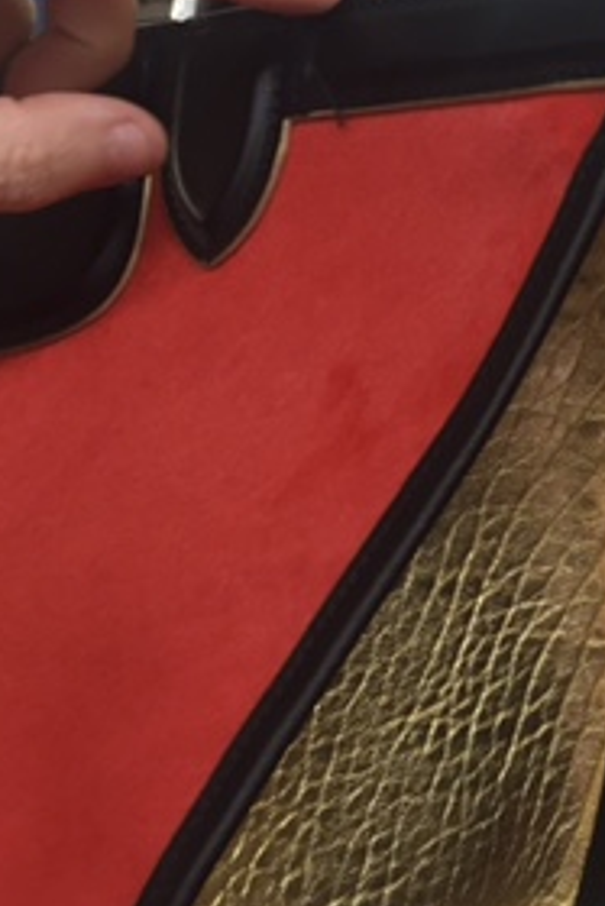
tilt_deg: -1.9
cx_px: 495
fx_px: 1737
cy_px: 398
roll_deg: +0.0
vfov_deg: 29.2
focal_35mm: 69
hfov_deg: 19.5
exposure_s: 1/33
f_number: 2.2
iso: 50
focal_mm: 4.15
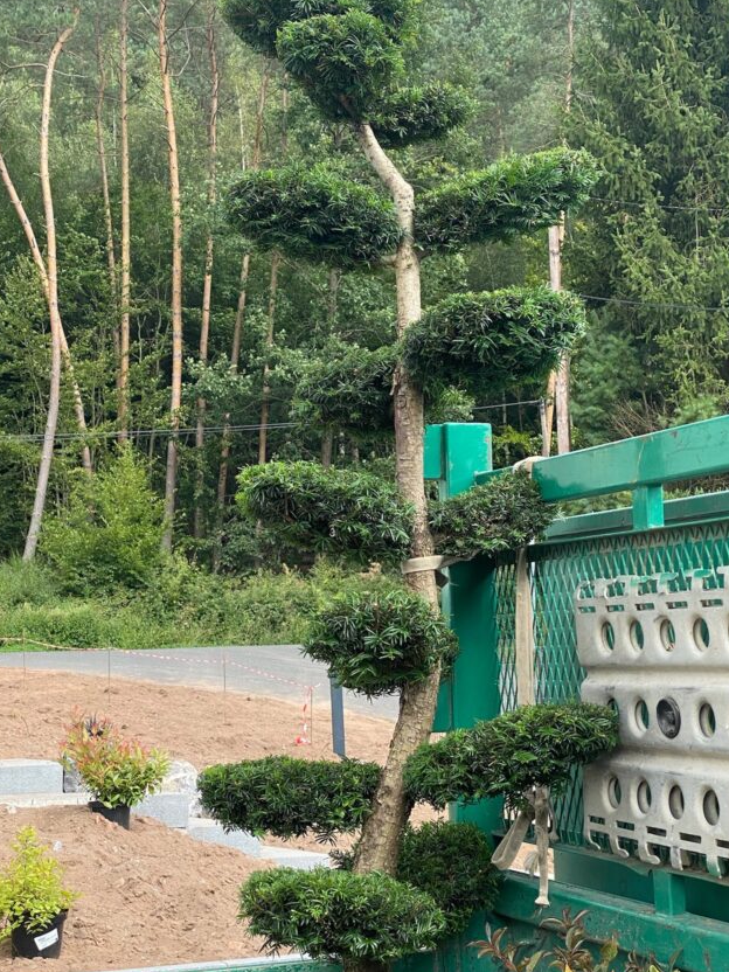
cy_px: 480
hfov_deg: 22.9
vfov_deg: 30.3
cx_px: 366
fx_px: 1797
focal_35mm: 64
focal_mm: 6
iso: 20
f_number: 2
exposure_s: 1/390
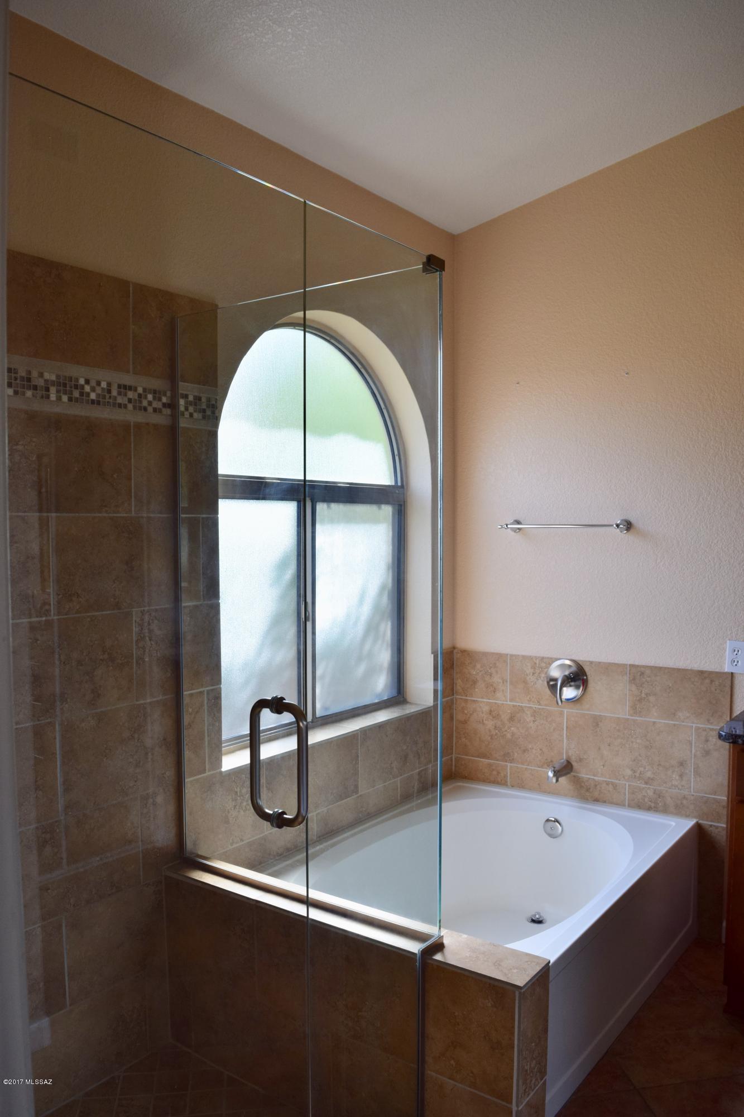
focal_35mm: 27
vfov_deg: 67.4
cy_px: 558
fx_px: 837
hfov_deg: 47.9
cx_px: 372
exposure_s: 1/160
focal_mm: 18
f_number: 6.3
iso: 400
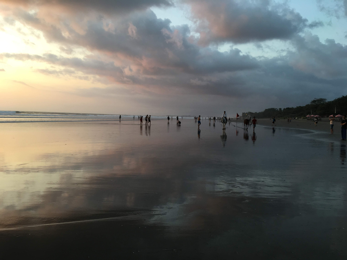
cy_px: 130
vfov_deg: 48.2
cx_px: 174
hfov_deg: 61.7
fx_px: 291
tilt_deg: -2.2
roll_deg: -1.9
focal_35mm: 29
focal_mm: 4.15
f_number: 2.2
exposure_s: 1/100
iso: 32
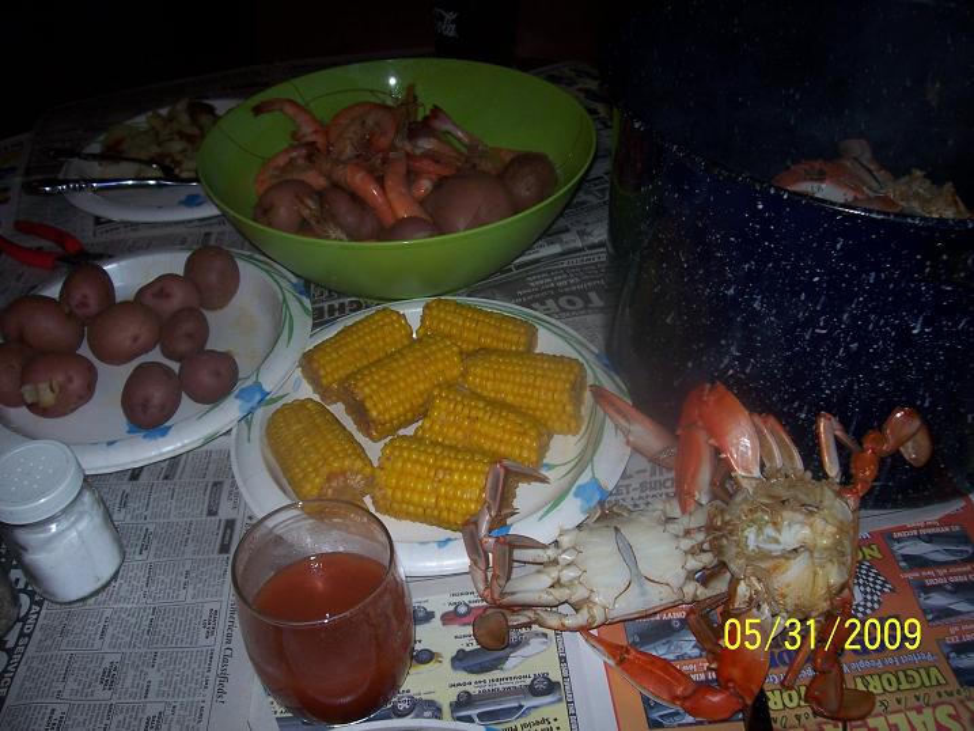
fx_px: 957
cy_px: 366
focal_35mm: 34
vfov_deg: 41.8
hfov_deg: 53.9
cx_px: 487
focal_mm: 5.6
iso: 80
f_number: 2.7
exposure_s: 1/60
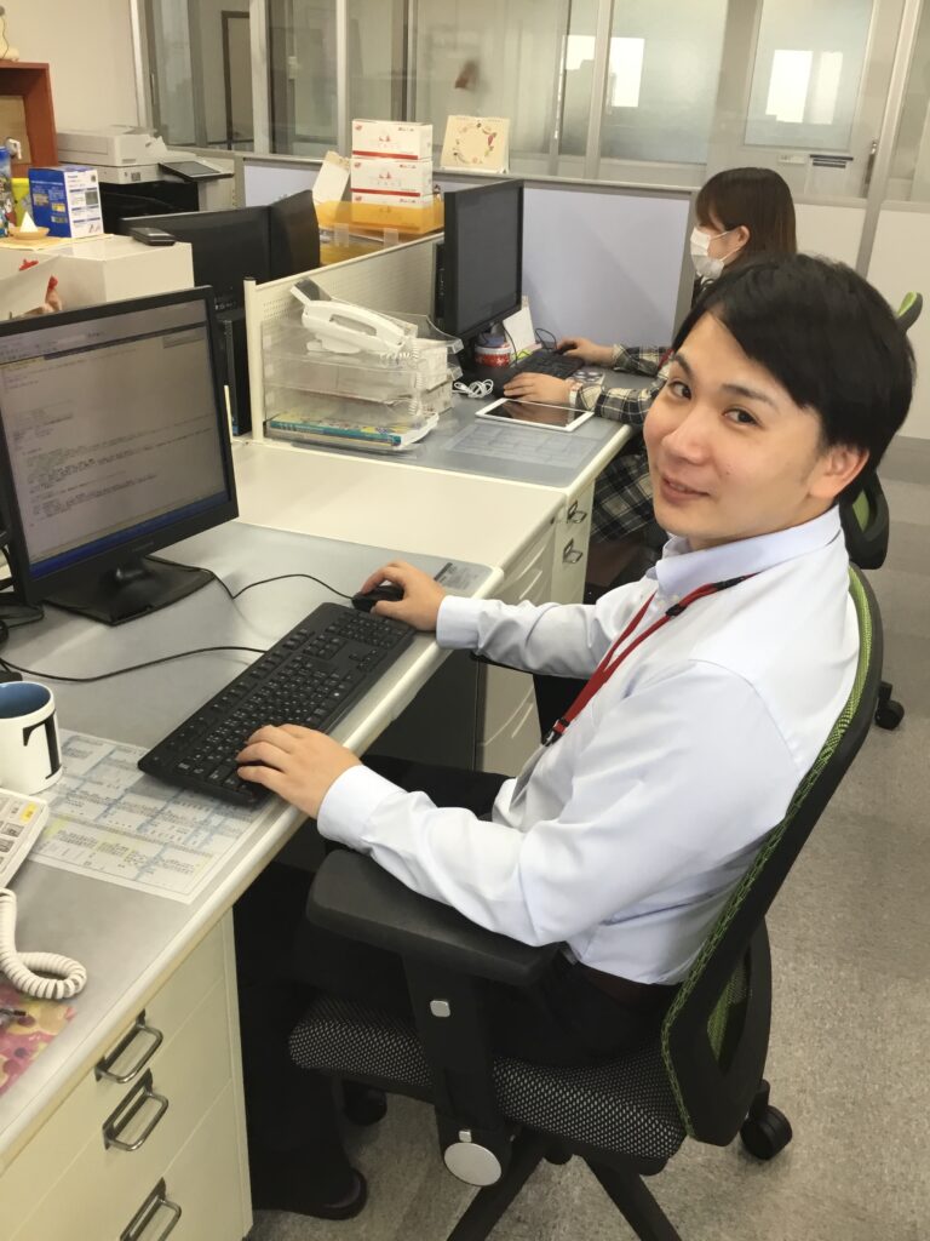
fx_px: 1110
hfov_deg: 45.4
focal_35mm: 31
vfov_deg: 58.4
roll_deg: -2.0
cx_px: 465
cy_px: 620
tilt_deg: -25.3
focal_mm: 3.3
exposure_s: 1/30
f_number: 2.4
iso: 25
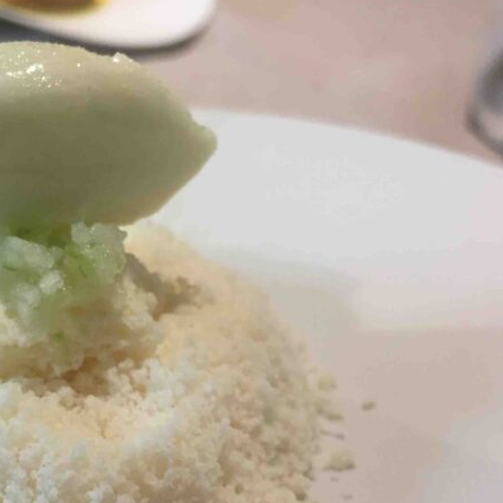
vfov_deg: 34.3
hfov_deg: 33.3
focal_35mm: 49
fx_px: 806
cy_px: 346
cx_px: 78
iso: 50
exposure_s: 1/33
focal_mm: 4.15
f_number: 2.2
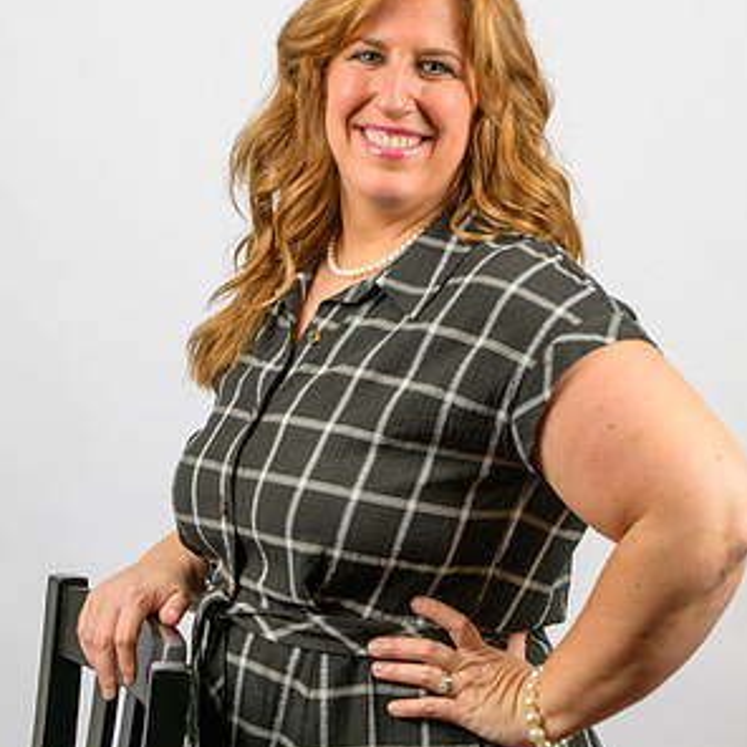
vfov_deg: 17.9
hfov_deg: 17.9
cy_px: 424
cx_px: 376
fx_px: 2368
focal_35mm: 97
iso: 1000
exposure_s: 1/160
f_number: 6.3
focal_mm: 75
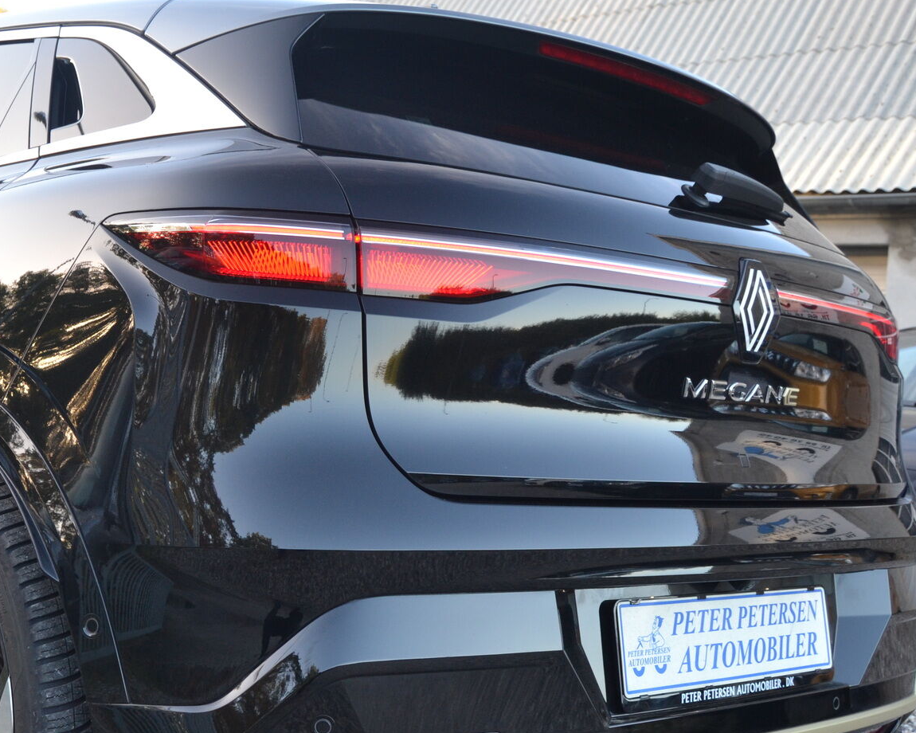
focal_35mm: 47
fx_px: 1274
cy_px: 480
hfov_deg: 38.4
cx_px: 221
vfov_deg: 31.9
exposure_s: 1/125
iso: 400
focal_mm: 20
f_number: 5.6
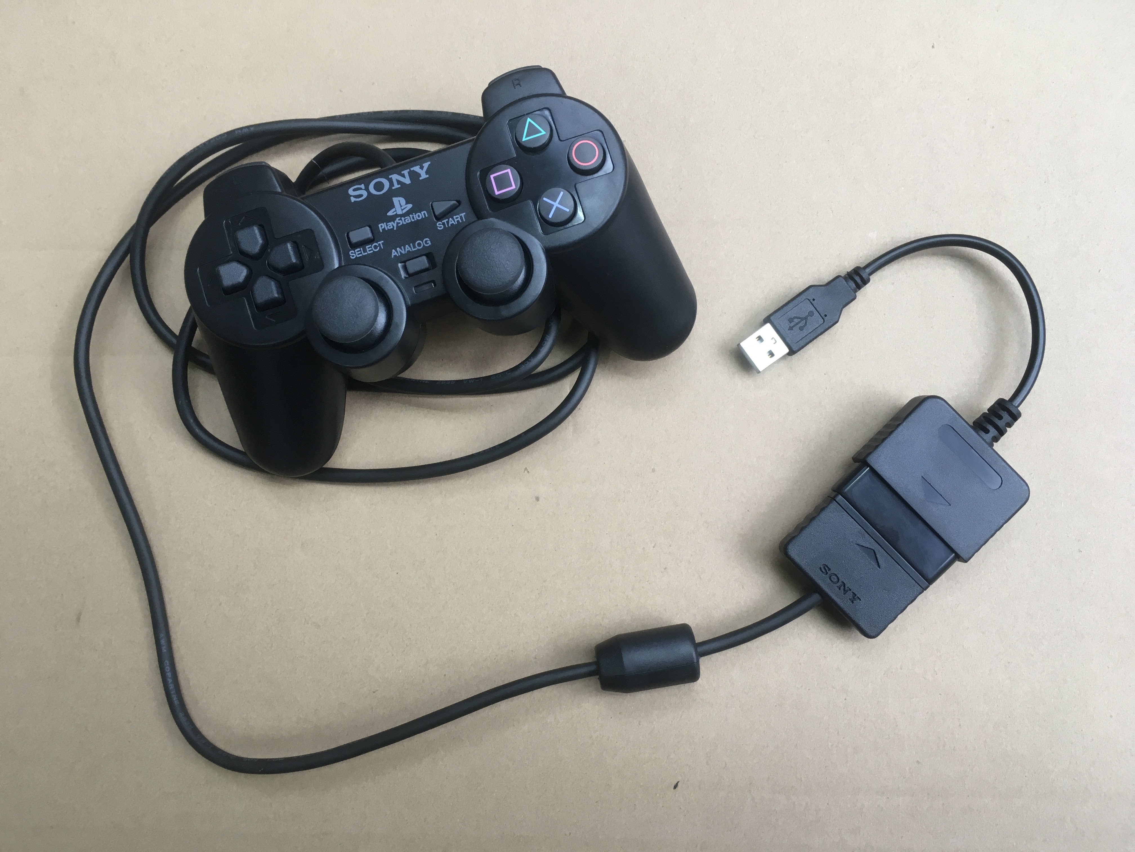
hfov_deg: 61.7
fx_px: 951
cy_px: 426
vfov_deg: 48.2
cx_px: 568
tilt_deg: -86.5
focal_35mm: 29
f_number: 2.2
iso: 64
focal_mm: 4.15
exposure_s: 1/33
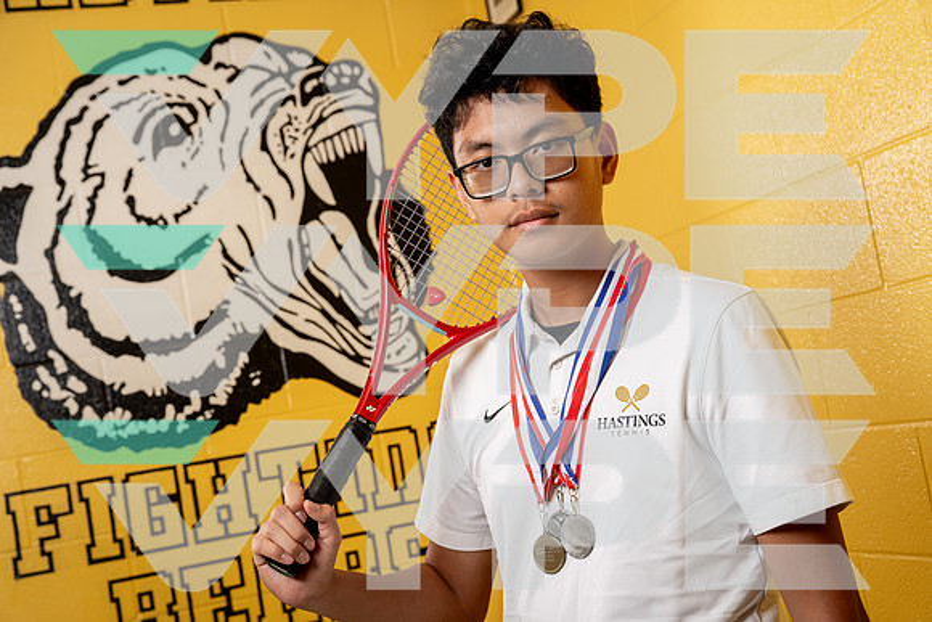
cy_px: 311
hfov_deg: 40.3
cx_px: 466
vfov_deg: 27.5
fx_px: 1269
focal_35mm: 49
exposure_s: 1/250
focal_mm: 49
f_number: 5.6
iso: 500
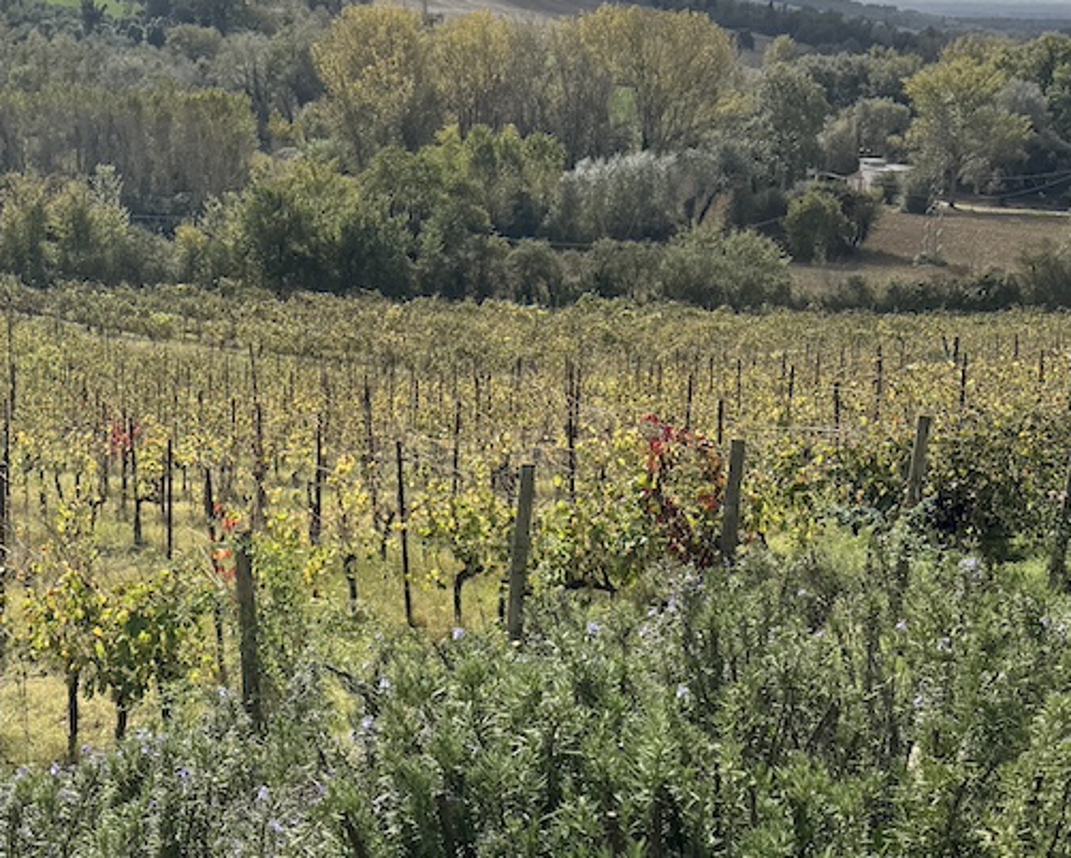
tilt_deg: -14.5
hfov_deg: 33.4
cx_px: 418
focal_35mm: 56
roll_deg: -1.8
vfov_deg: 27.2
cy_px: 423
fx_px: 1776
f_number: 1.78
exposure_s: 1/5814
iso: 80
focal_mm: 6.76
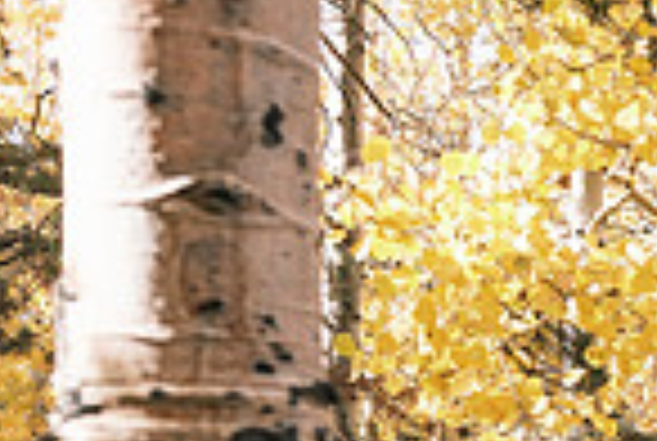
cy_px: 830
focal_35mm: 107
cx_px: 1170
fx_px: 1957
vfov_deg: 11.7
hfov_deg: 16.2
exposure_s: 1/500
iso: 160
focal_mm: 18
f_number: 2.8
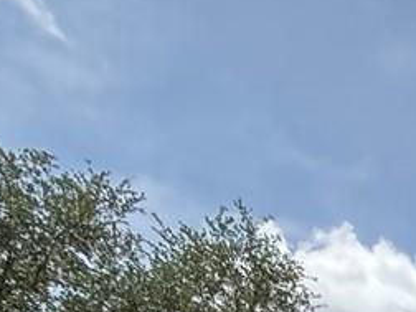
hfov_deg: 13.2
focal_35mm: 89
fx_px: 1070
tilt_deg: +0.8
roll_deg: -2.0
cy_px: 926
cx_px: 1098
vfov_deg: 11.0
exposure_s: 1/1656
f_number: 2.2
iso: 50
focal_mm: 2.22
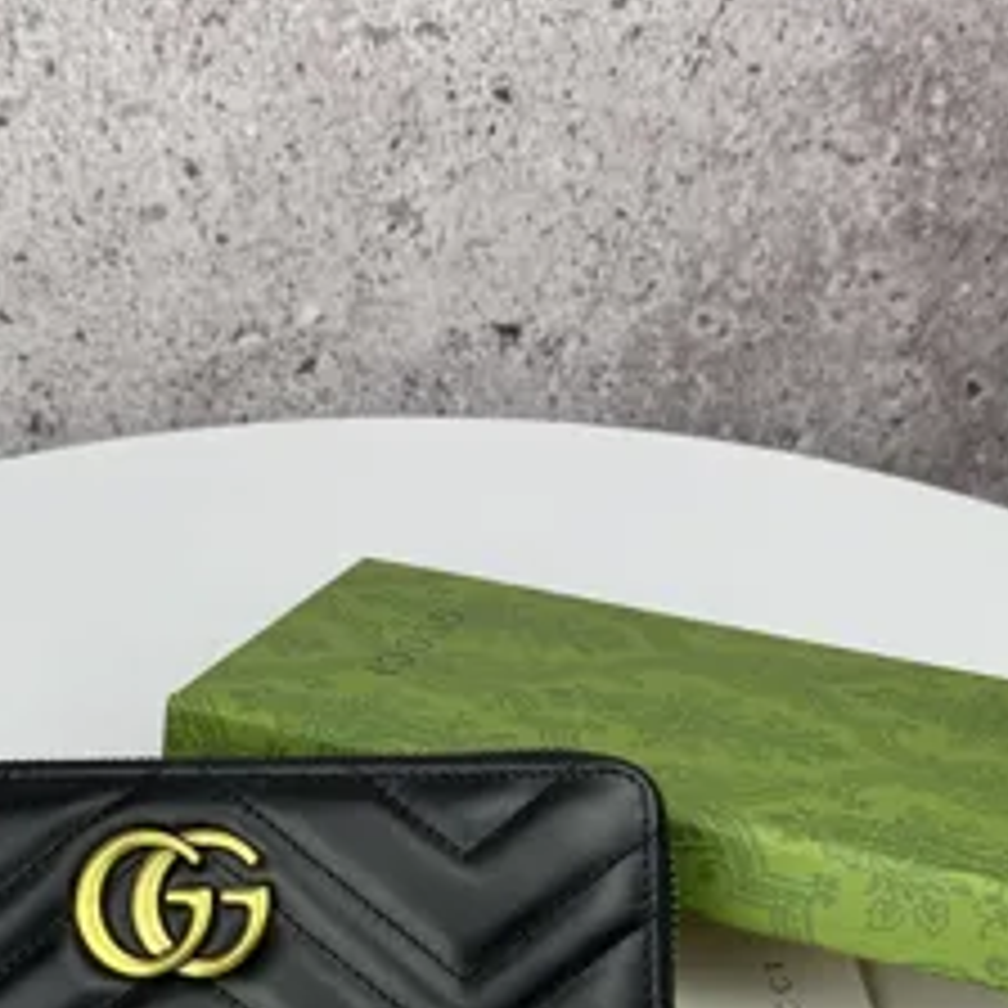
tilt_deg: -42.9
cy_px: 981
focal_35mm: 91
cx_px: 212
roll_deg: +4.2
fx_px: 2998
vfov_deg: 18.6
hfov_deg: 18.9
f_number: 1.78
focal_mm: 6.76
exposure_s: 1/364
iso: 64
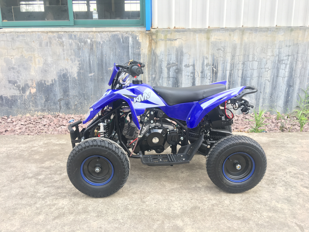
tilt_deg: -12.9
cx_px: 154
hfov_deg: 61.7
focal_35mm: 29
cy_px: 116
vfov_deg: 48.2
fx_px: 259
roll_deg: +1.4
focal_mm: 4.15
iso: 25
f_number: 2.2
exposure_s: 1/100
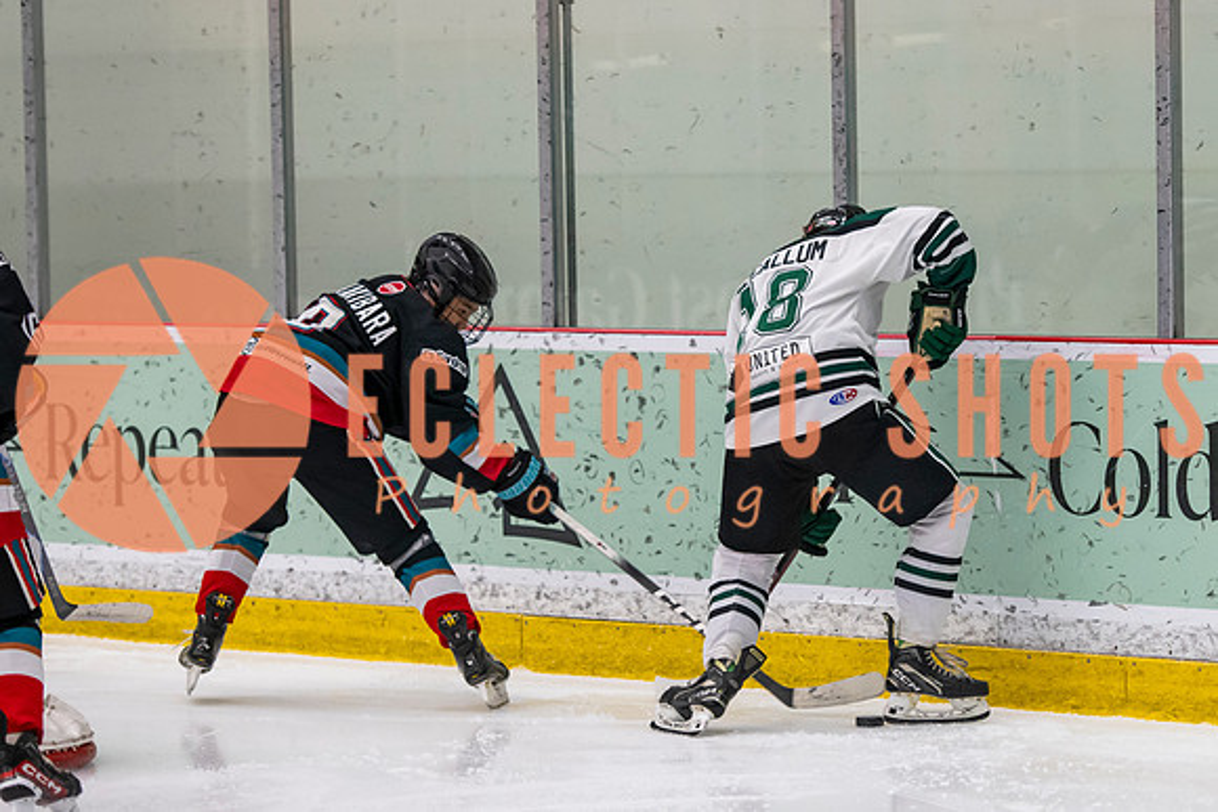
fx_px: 6008
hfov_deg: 11.6
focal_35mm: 178
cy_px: 406
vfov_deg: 7.7
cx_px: 793
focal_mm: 112
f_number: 3.2
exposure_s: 1/640
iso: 2000
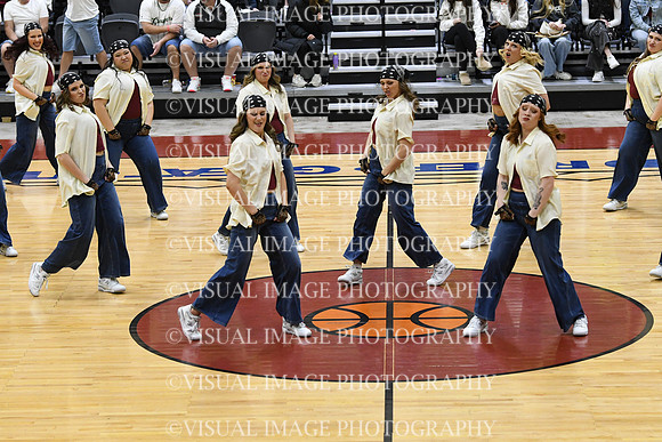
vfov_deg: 10.2
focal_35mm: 135
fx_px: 2483
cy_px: 221
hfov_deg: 15.2
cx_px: 331
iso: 3200
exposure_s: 1/250
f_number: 4
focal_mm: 90
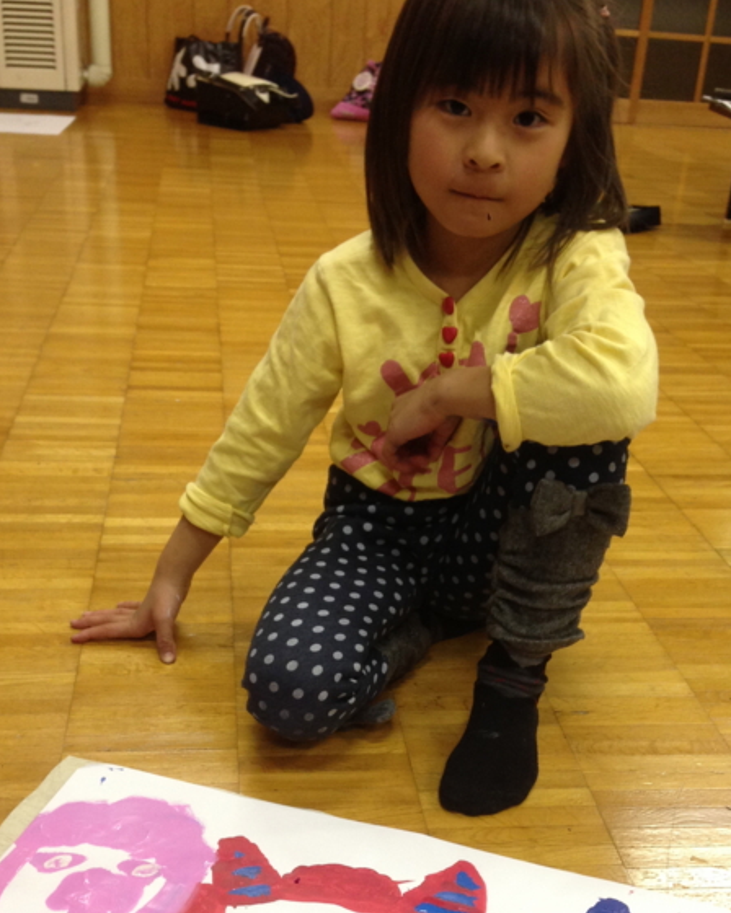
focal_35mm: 46
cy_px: 644
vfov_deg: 39.6
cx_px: 382
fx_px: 1244
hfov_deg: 32.7
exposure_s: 1/20
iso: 100
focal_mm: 4.12
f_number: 2.4
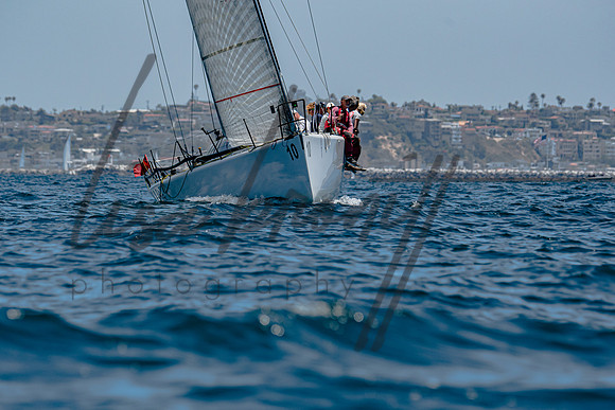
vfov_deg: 3.1
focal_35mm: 447
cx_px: 294
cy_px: 228
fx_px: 7633
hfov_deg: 4.6
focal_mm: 260
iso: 200
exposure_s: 1/2000
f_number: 5.6
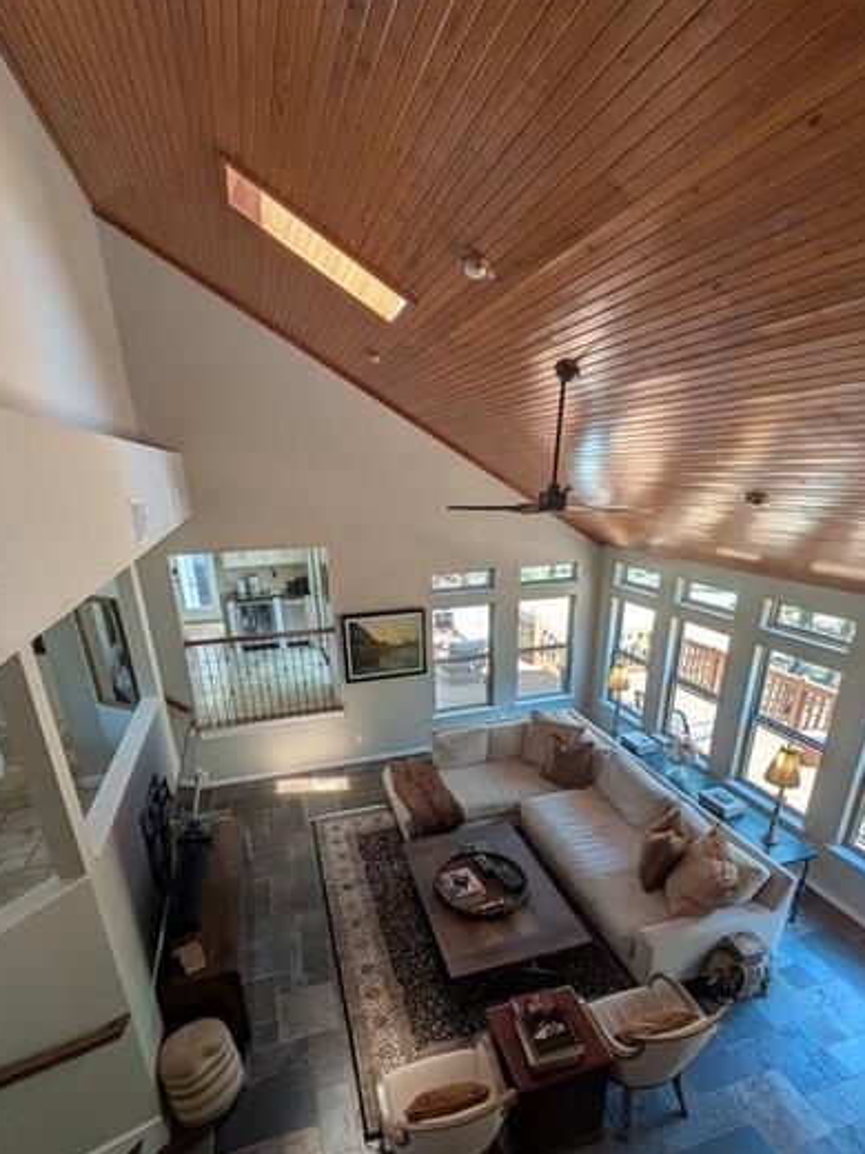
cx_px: 450
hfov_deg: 78.1
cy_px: 701
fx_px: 533
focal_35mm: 16
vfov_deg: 93.1
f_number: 2.2
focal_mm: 1.54
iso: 41
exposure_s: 1/72.9
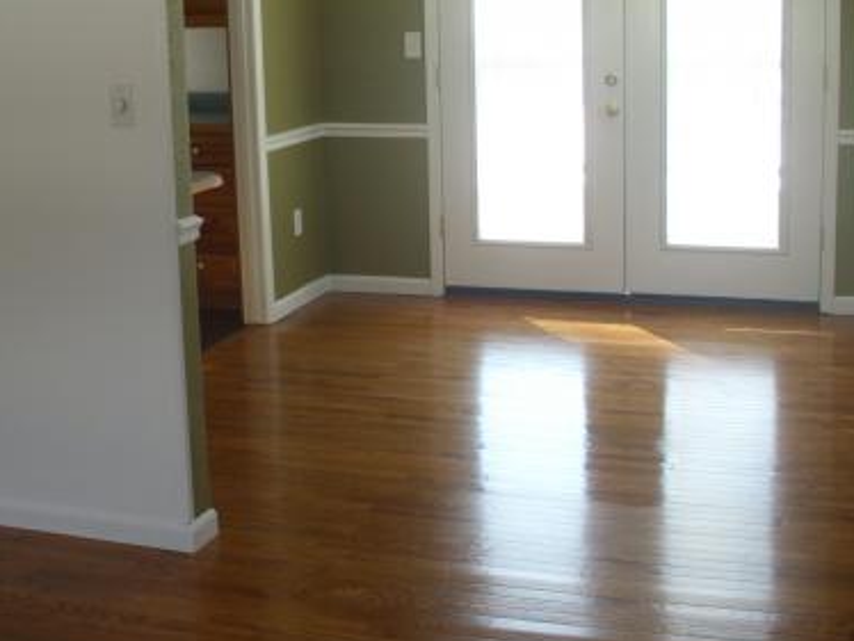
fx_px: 1457
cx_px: 475
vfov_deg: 24.8
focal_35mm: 59
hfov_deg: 32.6
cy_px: 255
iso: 100
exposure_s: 1/60
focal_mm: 6.3
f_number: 2.9
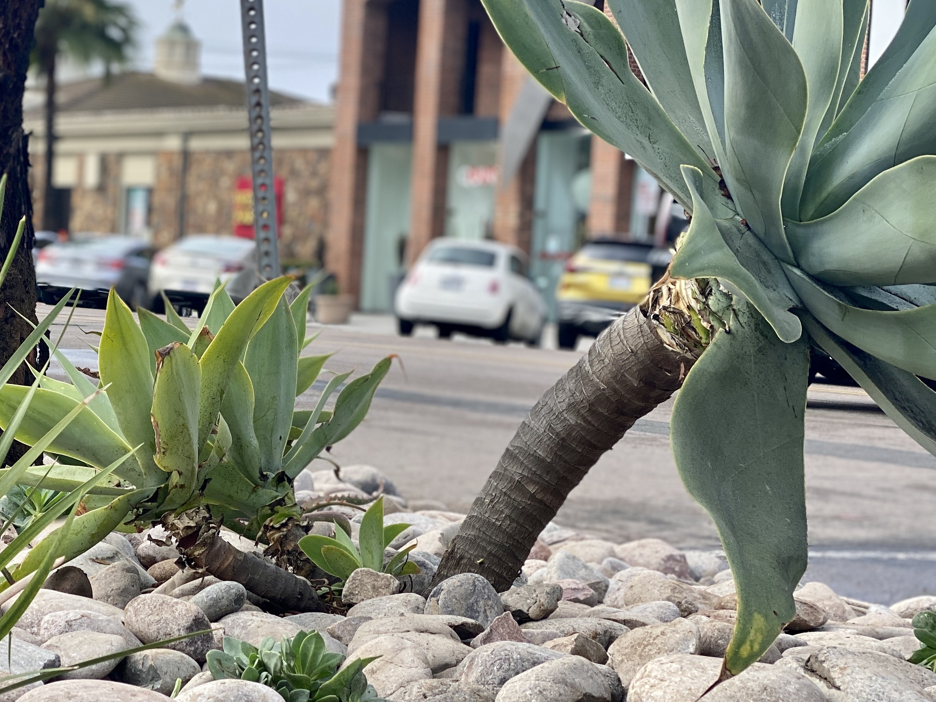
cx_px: 187
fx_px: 2379
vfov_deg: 16.8
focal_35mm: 88
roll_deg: -2.7
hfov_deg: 22.0
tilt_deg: -4.3
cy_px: 434
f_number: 2
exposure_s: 1/533
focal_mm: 6
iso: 20
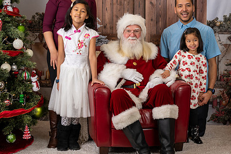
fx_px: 526
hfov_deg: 24.7
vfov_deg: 16.6
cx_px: 149
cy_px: 40
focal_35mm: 82
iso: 100
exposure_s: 1/100
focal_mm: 50
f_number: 9
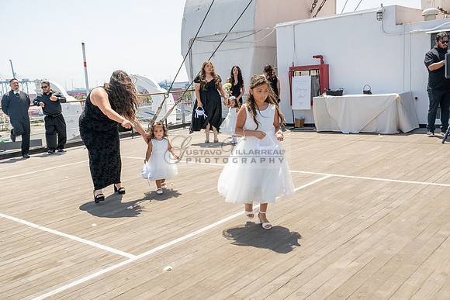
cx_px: 225
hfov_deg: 53.1
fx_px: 450
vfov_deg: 36.9
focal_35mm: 36
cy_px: 150
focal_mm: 36
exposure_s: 1/200
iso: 200
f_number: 9
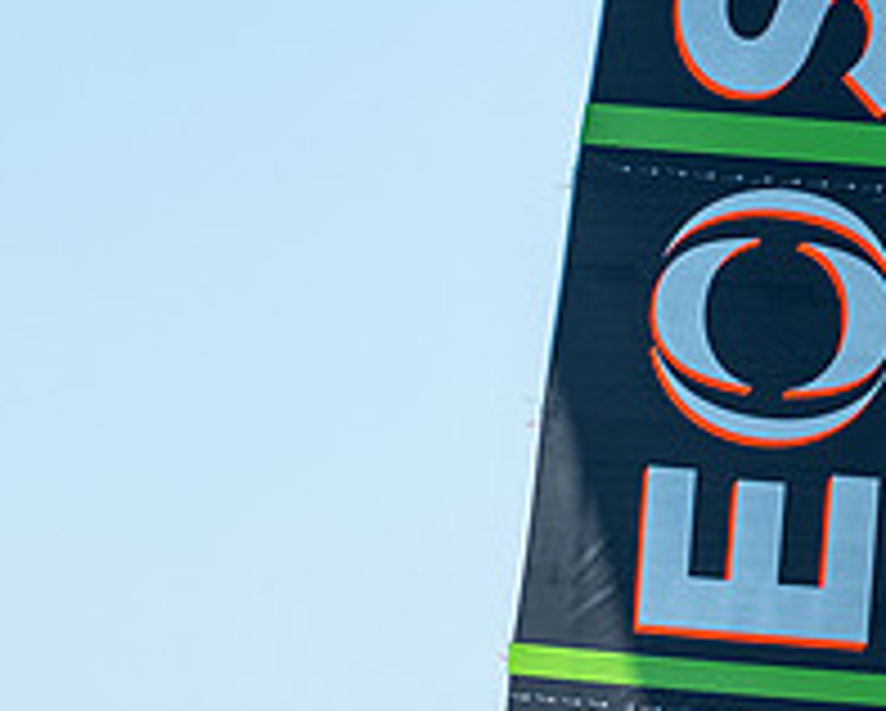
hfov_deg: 3.6
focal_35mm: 540
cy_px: 770
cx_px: 1219
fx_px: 14174
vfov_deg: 2.9
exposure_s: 1/1600
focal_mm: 171
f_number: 2.8
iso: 100
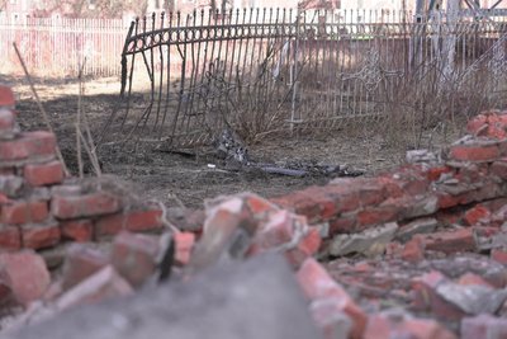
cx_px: 254
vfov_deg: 19.5
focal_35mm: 70
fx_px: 986
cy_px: 170
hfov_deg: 28.8
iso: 100
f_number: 2.8
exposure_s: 1/400
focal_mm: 70
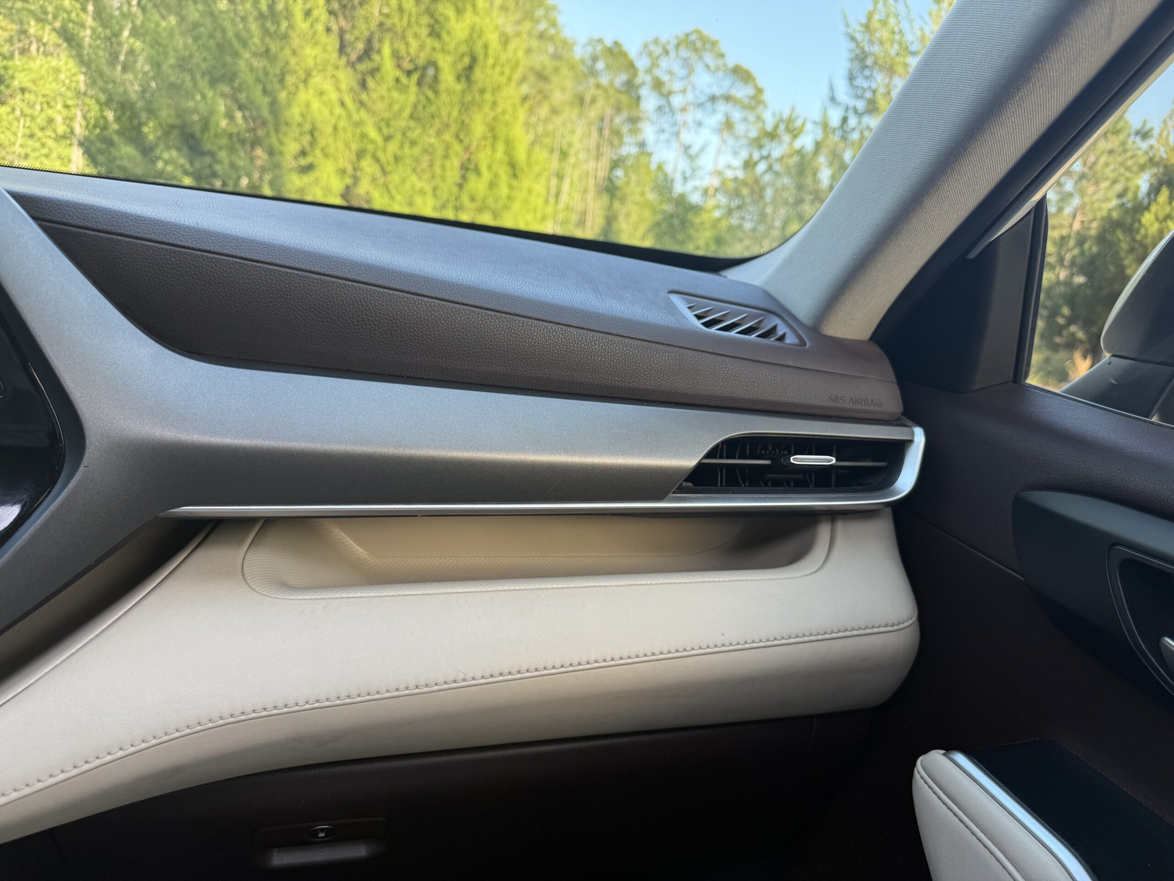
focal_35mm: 24
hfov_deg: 71.6
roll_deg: -5.1
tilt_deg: -9.8
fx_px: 814
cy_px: 440
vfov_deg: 56.8
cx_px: 587
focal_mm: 6.76
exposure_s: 1/137
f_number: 1.78
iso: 64
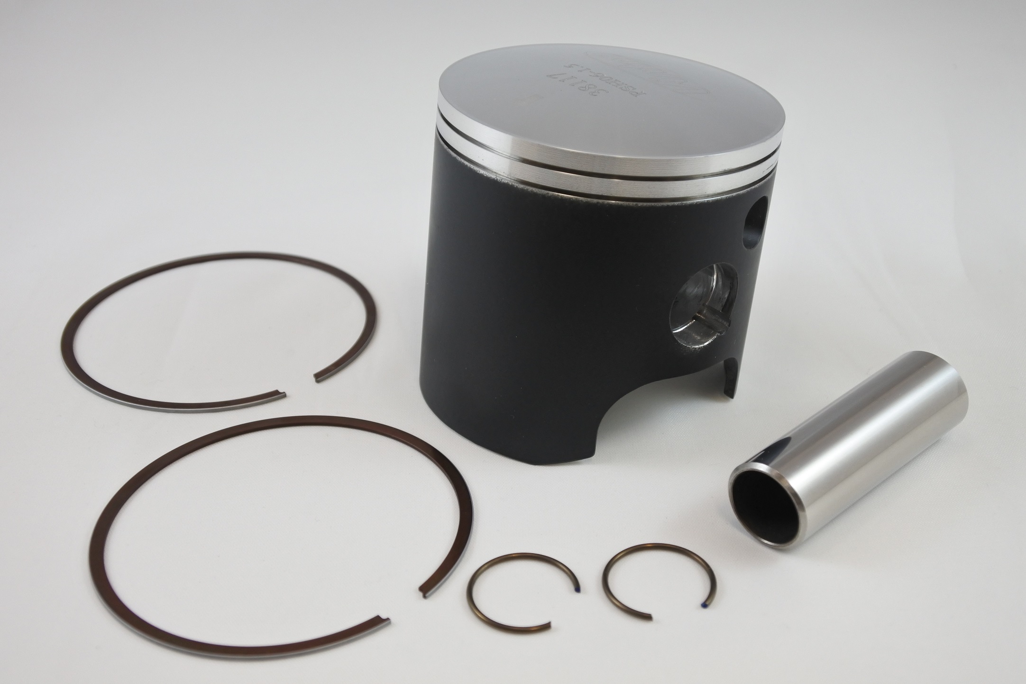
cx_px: 513
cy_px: 342
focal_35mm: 48
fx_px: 1368
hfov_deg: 41.1
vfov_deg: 28.1
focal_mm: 18
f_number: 4.5
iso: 400
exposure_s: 1/125
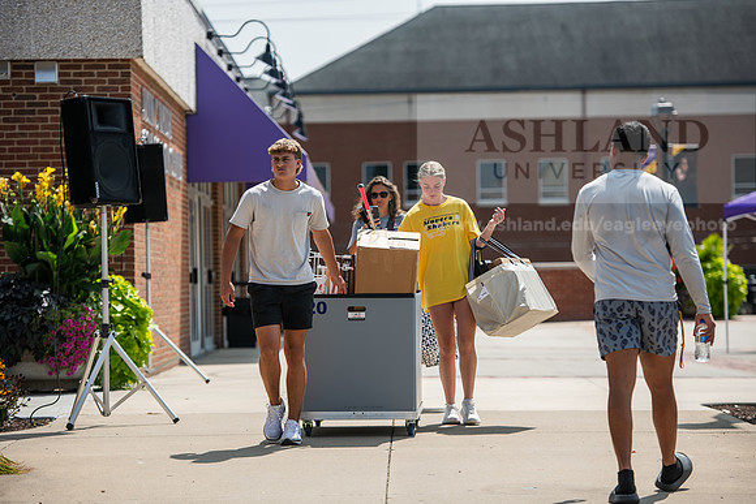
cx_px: 378
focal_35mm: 130
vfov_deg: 10.6
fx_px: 2731
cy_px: 252
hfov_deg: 15.8
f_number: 3.5
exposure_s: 1/800
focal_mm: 130
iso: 64
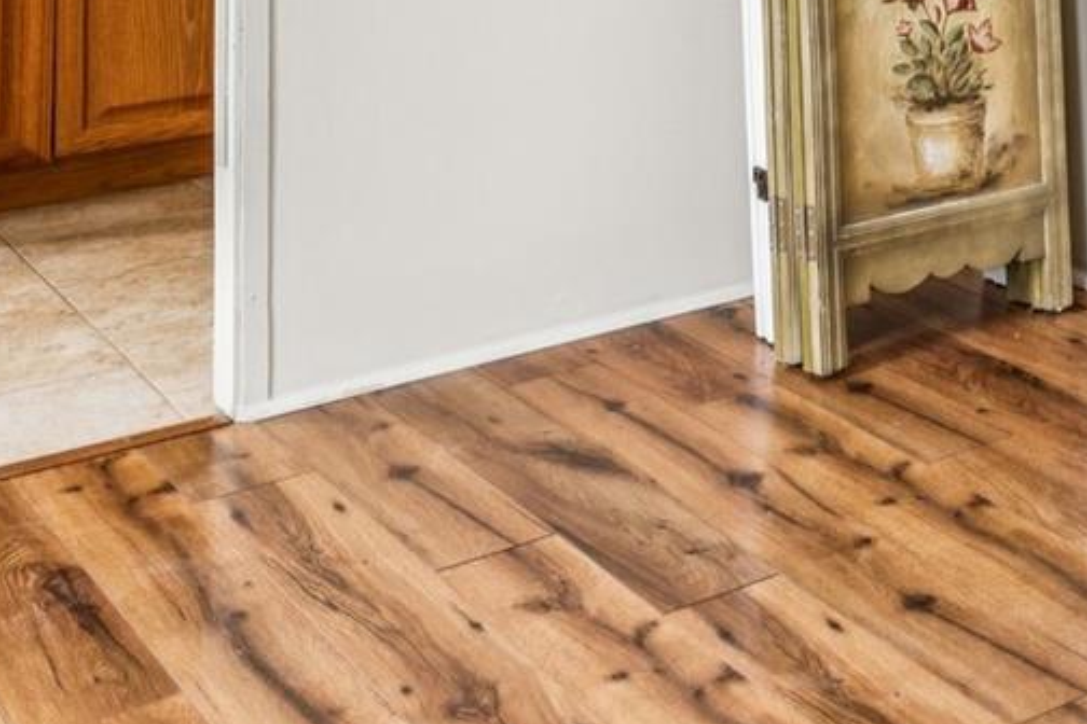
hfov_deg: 22.8
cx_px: 1734
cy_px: -426
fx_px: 2036
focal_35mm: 67
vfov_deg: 17.7
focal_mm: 16.6
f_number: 13
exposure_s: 1/3.33
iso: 100
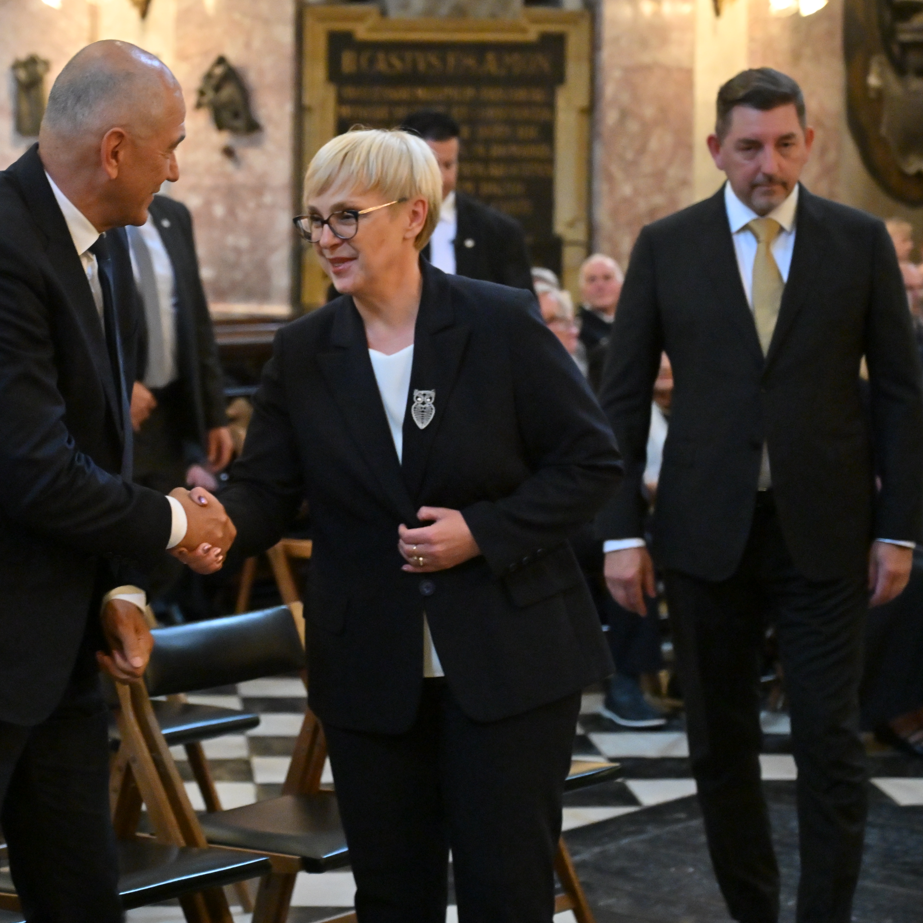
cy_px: 437
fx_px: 2685
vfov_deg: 19.5
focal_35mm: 89
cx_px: 312
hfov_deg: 19.4
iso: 5000
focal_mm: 66
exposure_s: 1/200
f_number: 4
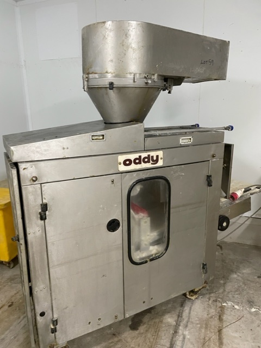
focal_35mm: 26
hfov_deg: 53.1
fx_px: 261
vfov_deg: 67.3
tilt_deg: -13.5
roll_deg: +1.3
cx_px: 130
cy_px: 174
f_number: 1.6
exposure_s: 1/50
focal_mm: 4.2
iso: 250
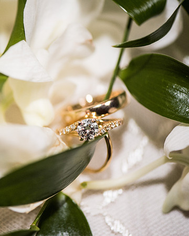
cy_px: 118
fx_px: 1033
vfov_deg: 13.0
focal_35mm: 148
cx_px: 30
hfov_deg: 10.4
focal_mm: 105
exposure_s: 1/200
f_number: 3.2
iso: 1000
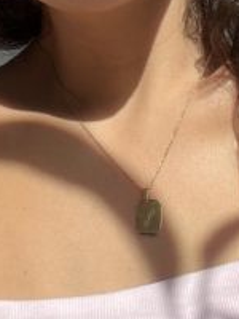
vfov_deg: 20.5
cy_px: -54
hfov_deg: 16.4
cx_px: 94
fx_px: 829
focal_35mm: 90
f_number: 2.2
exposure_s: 1/581
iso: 32
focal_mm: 2.71
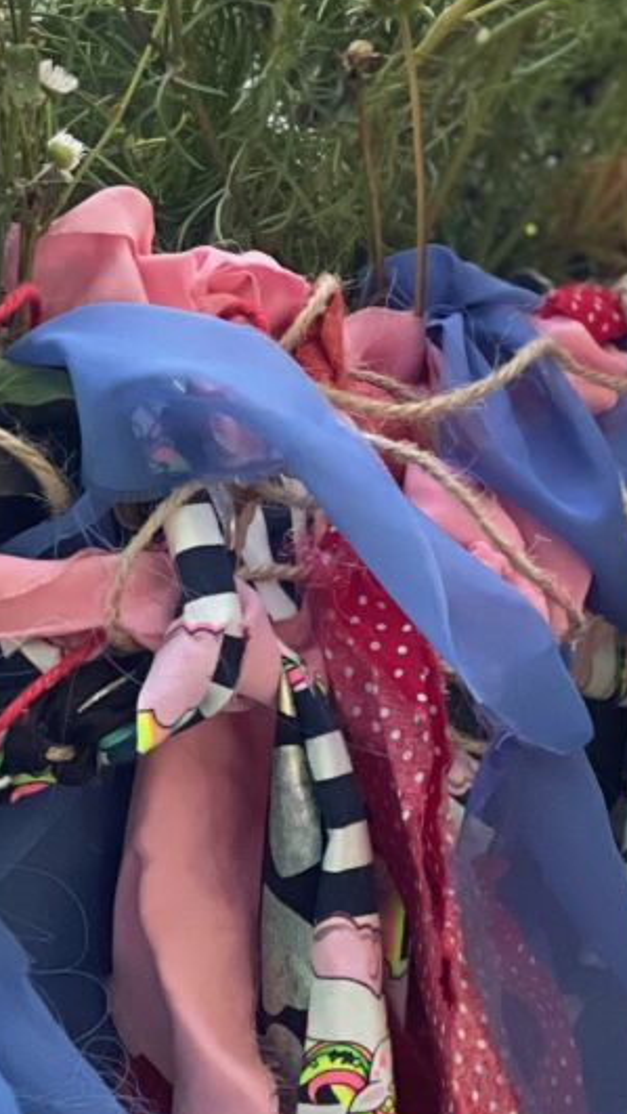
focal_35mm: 210
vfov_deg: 10.2
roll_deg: -0.8
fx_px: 6202
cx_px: 803
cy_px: 38
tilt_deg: -4.8
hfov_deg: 5.8
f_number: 2.2
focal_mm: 7.5
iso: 200
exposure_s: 1/121
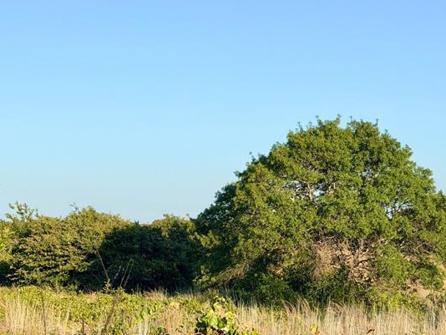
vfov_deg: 16.0
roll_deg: +0.9
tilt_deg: -1.8
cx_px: 296
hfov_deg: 21.2
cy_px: 249
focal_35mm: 92
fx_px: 1186
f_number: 1.78
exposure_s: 1/3704
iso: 64
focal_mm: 6.76
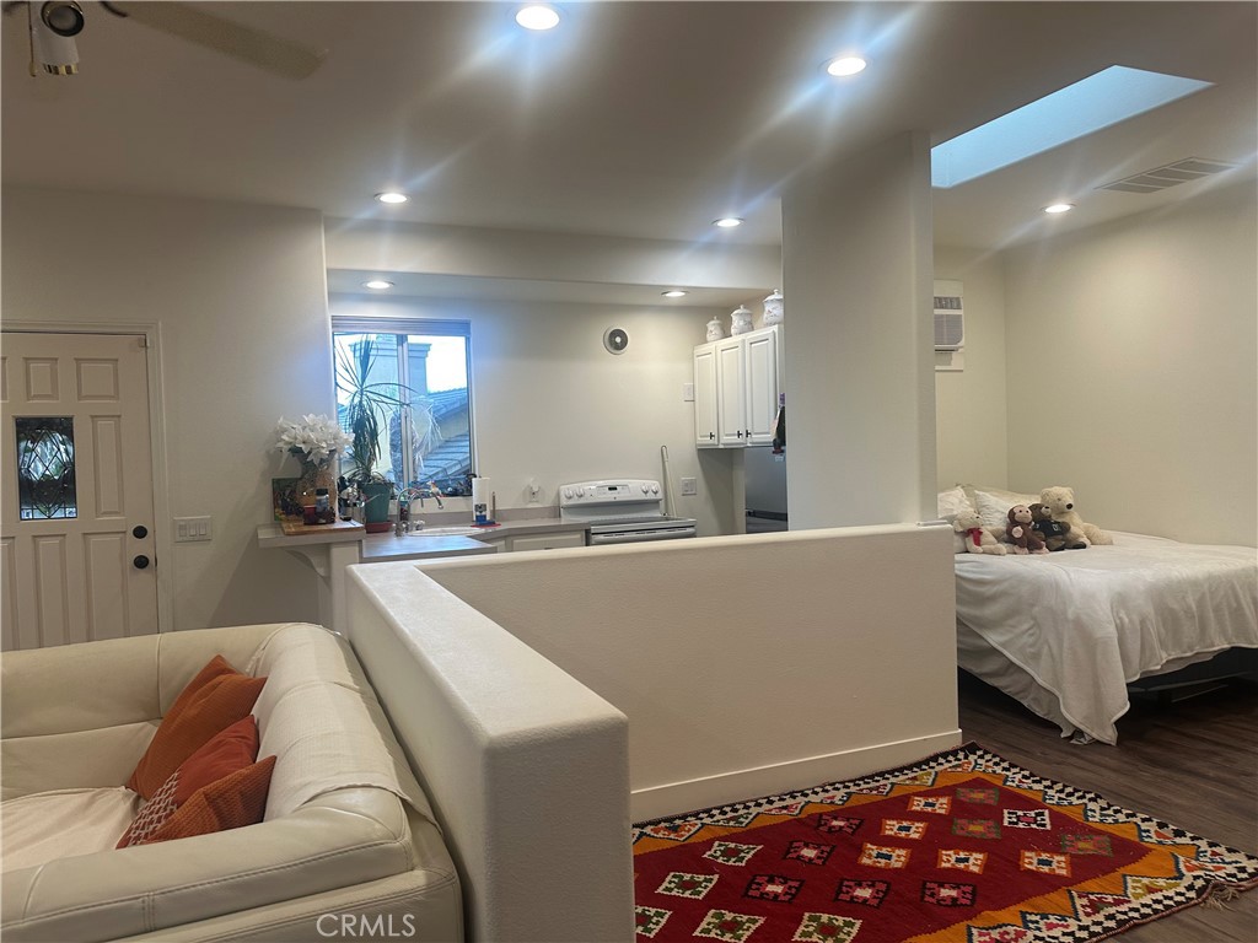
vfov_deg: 56.8
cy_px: 472
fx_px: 872
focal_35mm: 24
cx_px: 629
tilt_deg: -1.4
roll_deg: +2.0
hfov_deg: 71.6
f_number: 1.78
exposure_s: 1/120
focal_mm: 6.86
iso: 125
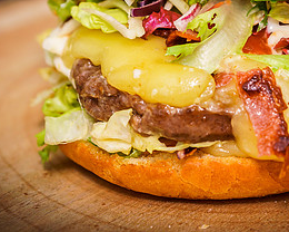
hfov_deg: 9.7
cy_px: 56
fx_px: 1685
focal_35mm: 197
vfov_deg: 7.8
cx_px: 277
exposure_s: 1/250
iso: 100
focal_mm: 70
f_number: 4
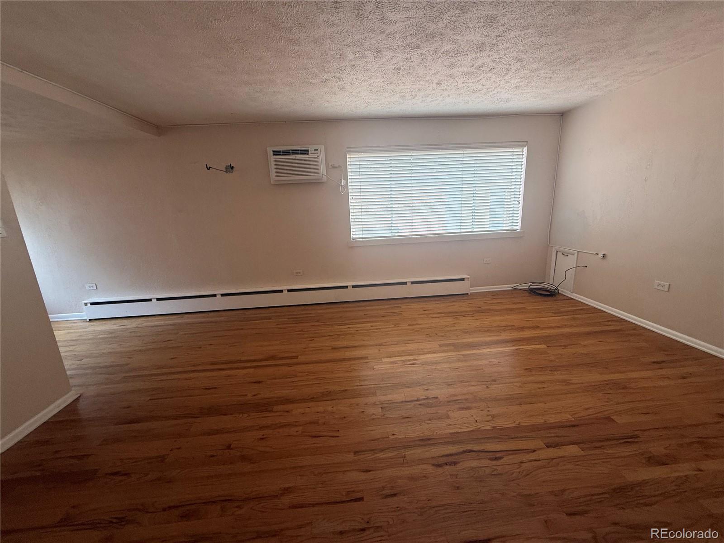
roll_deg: +2.5
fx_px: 293
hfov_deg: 102.1
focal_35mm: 14
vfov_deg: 85.7
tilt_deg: -12.2
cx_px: 362
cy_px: 272
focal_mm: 2.22
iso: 100
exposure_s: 1/99
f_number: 2.2
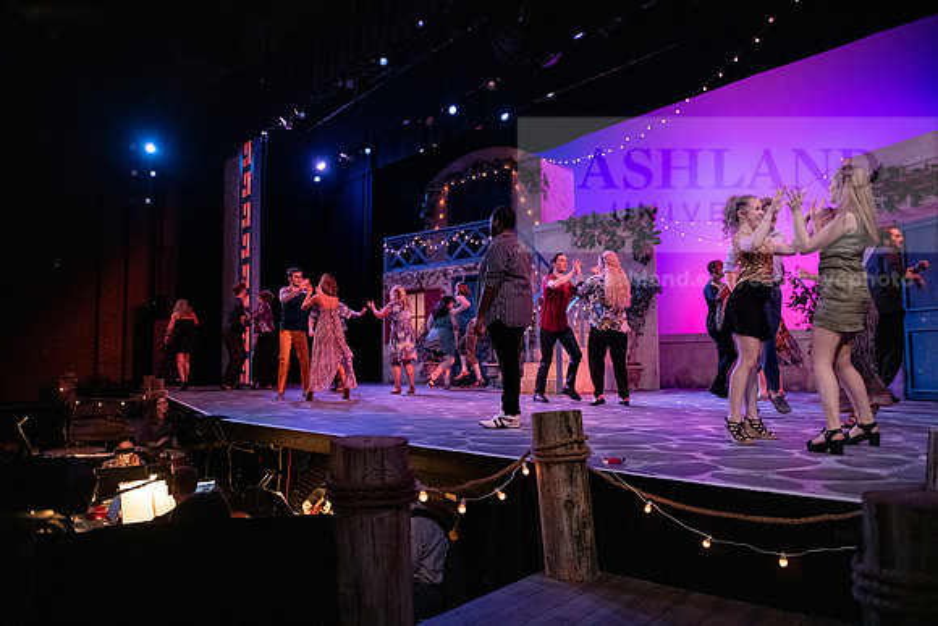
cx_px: 469
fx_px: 625
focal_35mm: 24
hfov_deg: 73.7
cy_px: 313
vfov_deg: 53.2
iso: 5000
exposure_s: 1/320
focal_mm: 24
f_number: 2.8
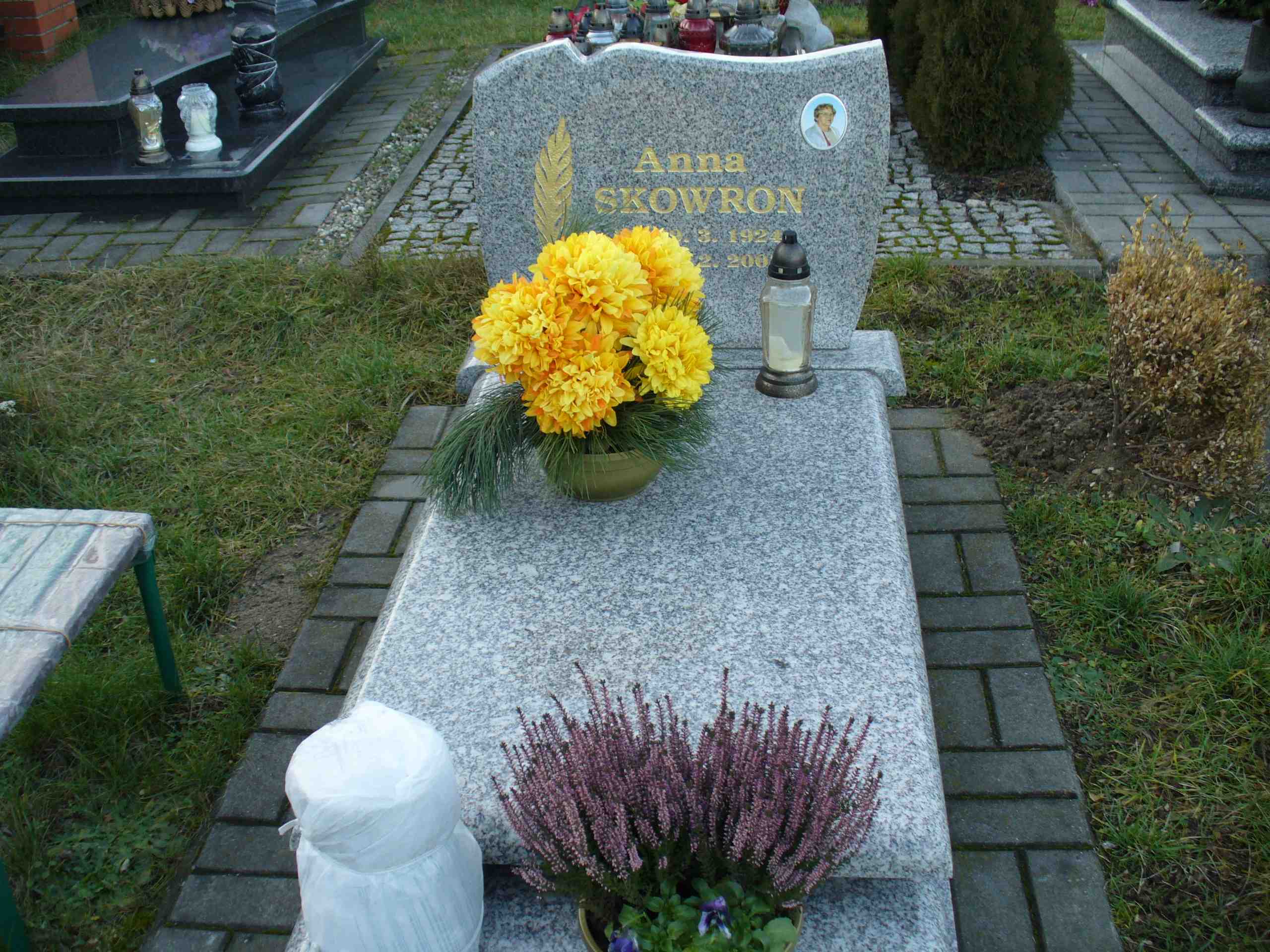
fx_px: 1357
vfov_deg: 38.7
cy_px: 476
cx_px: 635
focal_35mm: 37
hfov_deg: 50.1
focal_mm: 6.1
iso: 80
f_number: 2.8
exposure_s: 1/80
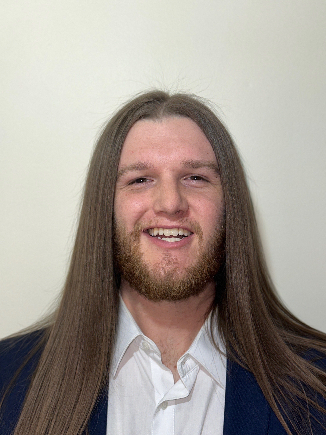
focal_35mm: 48
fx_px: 603
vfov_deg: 39.7
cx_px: 163
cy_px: 218
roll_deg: -1.1
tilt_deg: -0.6
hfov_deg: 30.3
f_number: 1.78
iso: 80
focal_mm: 6.86
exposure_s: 1/41
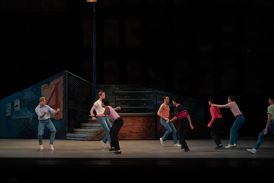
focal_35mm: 100
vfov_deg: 13.7
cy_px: 92
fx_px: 761
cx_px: 137
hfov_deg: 20.4
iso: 3200
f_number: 4.5
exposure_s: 1/400
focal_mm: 100
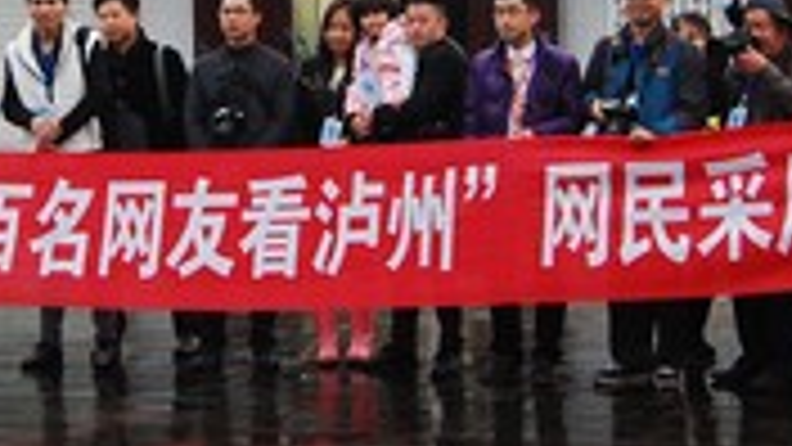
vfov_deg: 10.3
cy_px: -99
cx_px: 252
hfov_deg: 18.4
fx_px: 2436
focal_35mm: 116
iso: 1600
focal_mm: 26
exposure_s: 1/100
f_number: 5
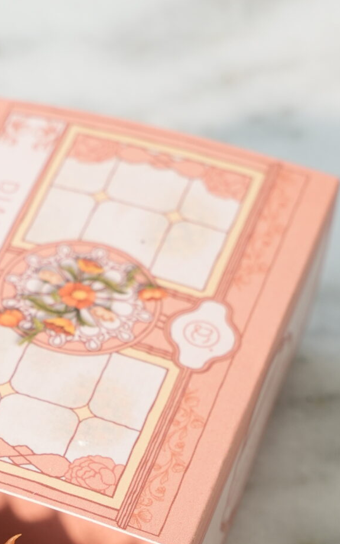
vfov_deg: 10.8
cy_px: 524
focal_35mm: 192
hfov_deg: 6.8
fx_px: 2842
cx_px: -32
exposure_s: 1/250
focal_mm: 67.6
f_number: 7.1
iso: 400
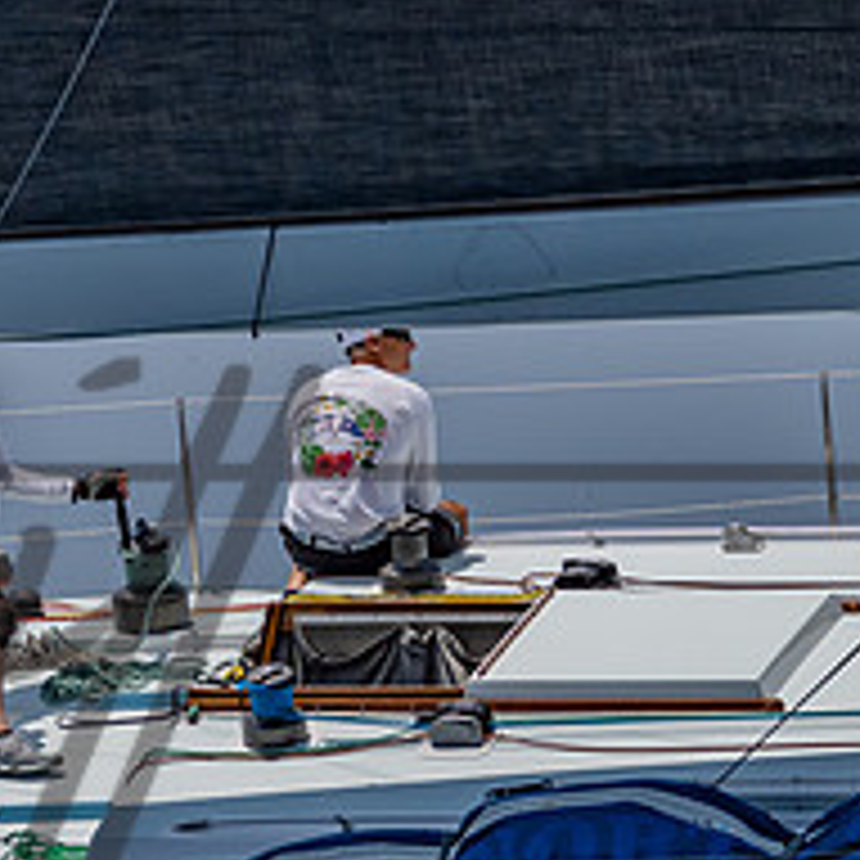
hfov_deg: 2.4
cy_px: 295
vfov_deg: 2.4
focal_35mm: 736
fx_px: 20687
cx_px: 272
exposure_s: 1/3200
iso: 320
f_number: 5.6
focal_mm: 195
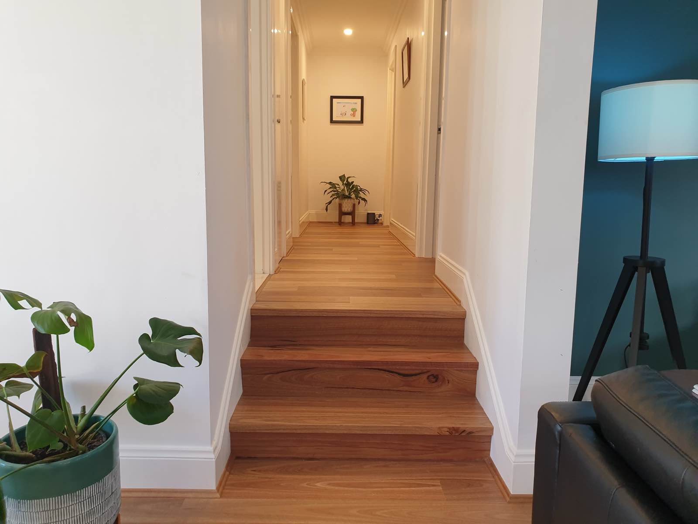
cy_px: 262
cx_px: 349
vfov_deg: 53.1
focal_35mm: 26
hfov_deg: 67.3
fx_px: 524
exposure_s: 1/50
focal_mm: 4.3
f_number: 2.4
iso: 125
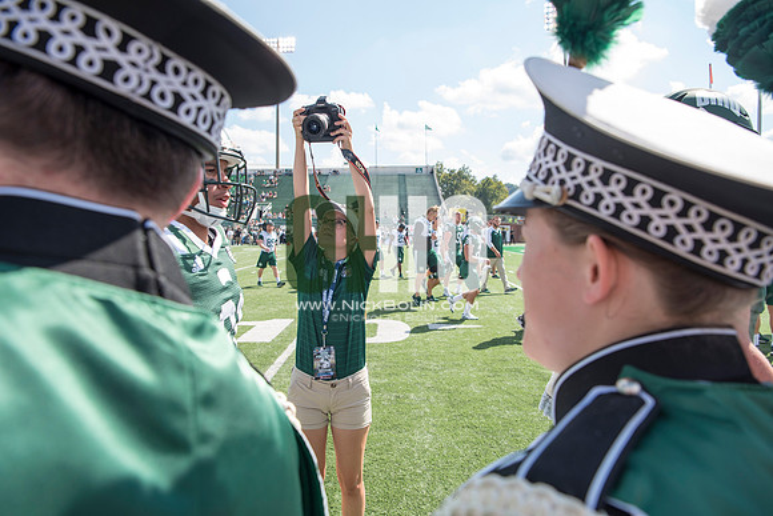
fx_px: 515
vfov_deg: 53.2
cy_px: 258
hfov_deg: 73.7
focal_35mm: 24
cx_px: 386
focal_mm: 24
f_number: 5.6
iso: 200
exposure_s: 1/500
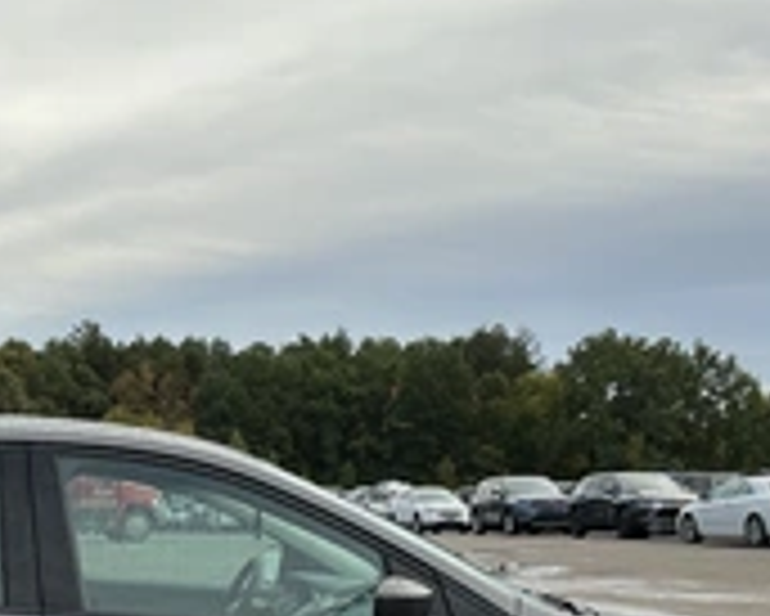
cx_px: 99
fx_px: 1459
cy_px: 553
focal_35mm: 64
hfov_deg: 28.6
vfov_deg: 23.3
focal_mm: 3
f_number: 1.8
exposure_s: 1/1098
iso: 25
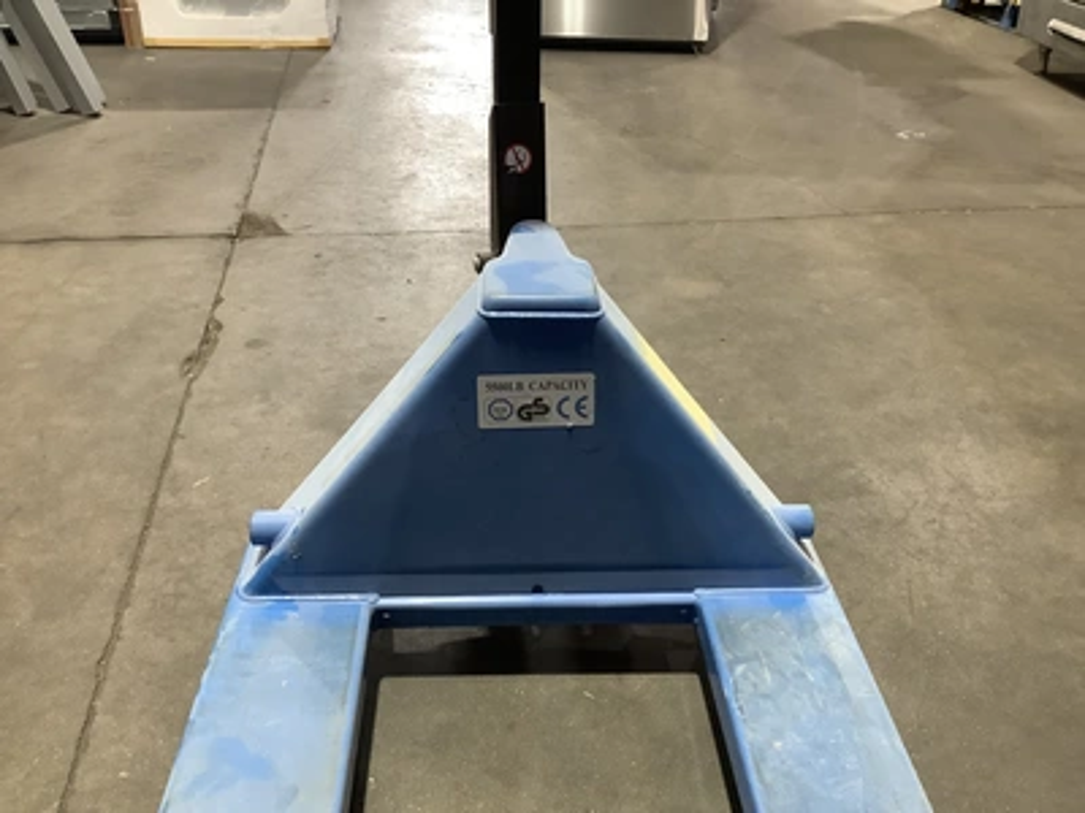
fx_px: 972
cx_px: 542
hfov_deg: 58.4
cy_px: 406
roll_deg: -2.3
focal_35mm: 31
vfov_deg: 45.4
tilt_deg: -30.5
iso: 250
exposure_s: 1/60
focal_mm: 3.3
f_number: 2.4
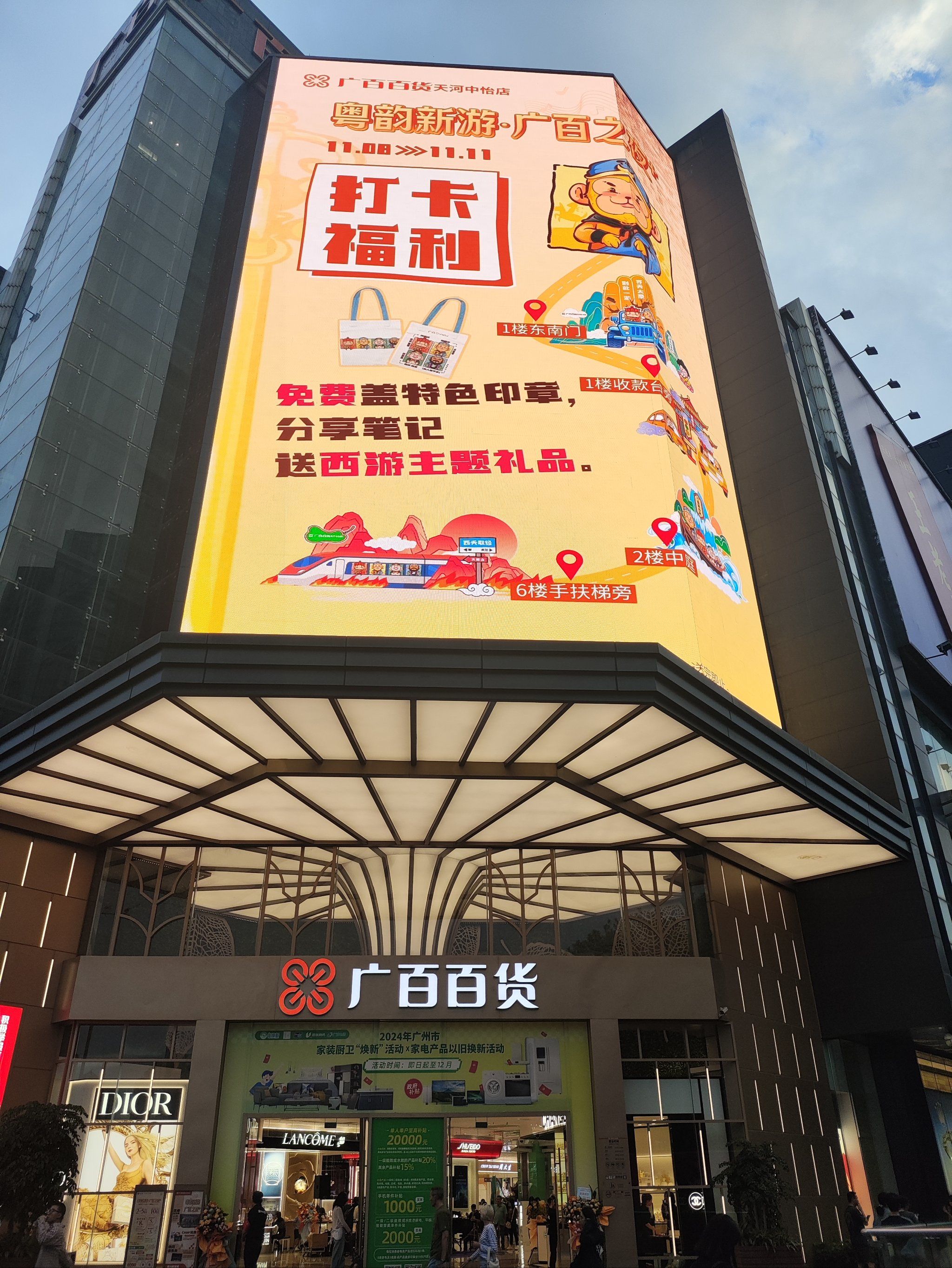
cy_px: 634
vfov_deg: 69.4
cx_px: 476
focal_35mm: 25
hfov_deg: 54.9
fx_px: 916
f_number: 1.79
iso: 50
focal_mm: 4.71
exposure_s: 1/417
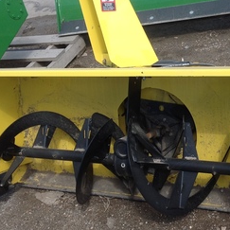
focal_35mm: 69
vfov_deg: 25.0
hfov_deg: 24.8
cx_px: 161
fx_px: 519
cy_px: 106
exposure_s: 1/737
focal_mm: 4.28
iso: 80
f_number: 2.4
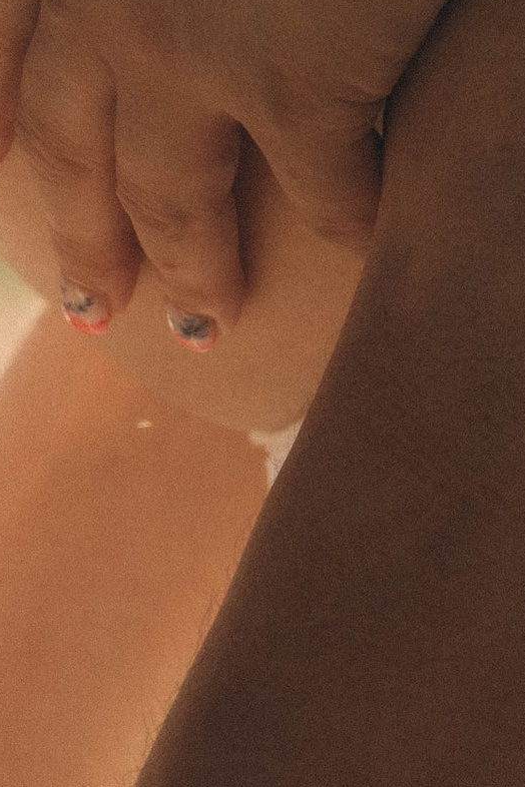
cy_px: -397
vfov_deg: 6.0
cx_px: -270
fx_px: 7481
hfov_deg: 4.0
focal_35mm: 342
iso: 400
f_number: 5.6
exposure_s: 1/800
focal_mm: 70
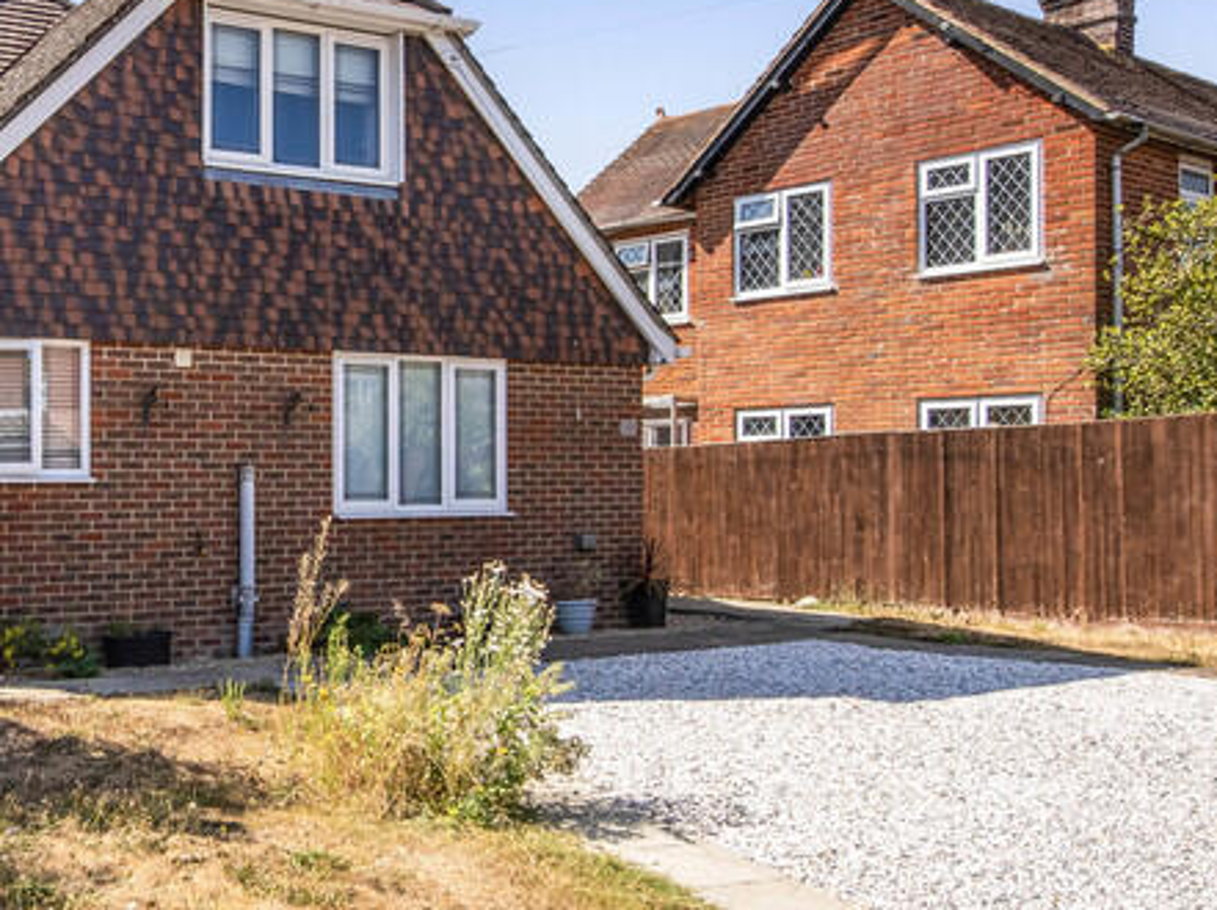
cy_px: 330
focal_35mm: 38
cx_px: 88
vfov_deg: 37.4
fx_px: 1335
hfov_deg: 44.0
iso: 250
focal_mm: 17
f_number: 9
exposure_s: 1/1000
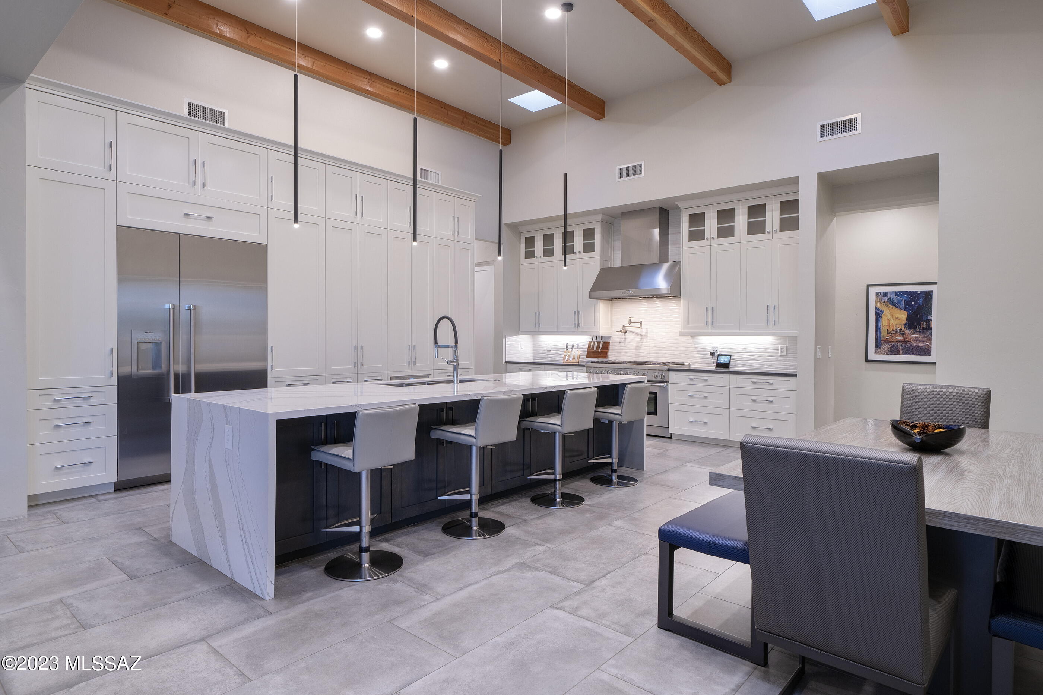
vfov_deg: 64.5
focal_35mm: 19
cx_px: 522
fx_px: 550
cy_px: 348
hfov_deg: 86.9
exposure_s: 1/1.67
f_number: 10
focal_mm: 19
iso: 200
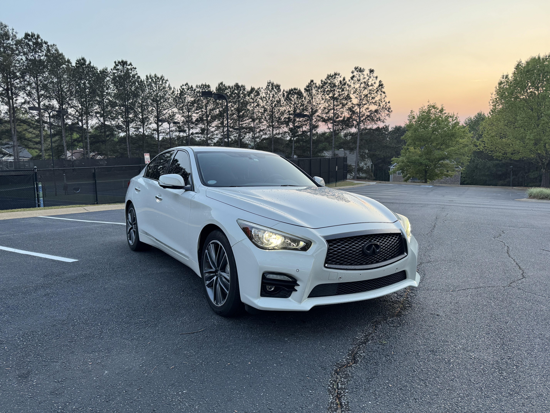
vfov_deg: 56.8
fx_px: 381
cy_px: 206
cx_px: 275
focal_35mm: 24
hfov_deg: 71.6
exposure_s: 1/121
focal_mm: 6.76
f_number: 1.78
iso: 100
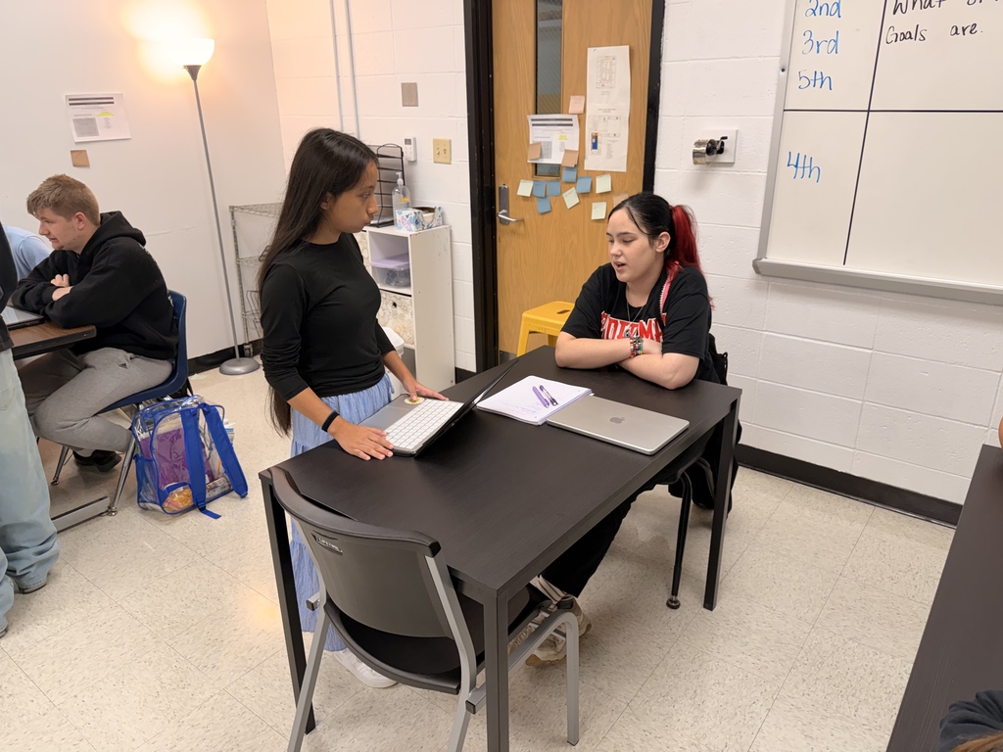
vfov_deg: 56.8
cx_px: 502
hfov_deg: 71.6
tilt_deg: -19.7
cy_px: 376
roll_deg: +2.4
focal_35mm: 24
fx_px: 695
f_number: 1.78
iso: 160
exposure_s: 1/120
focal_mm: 6.76
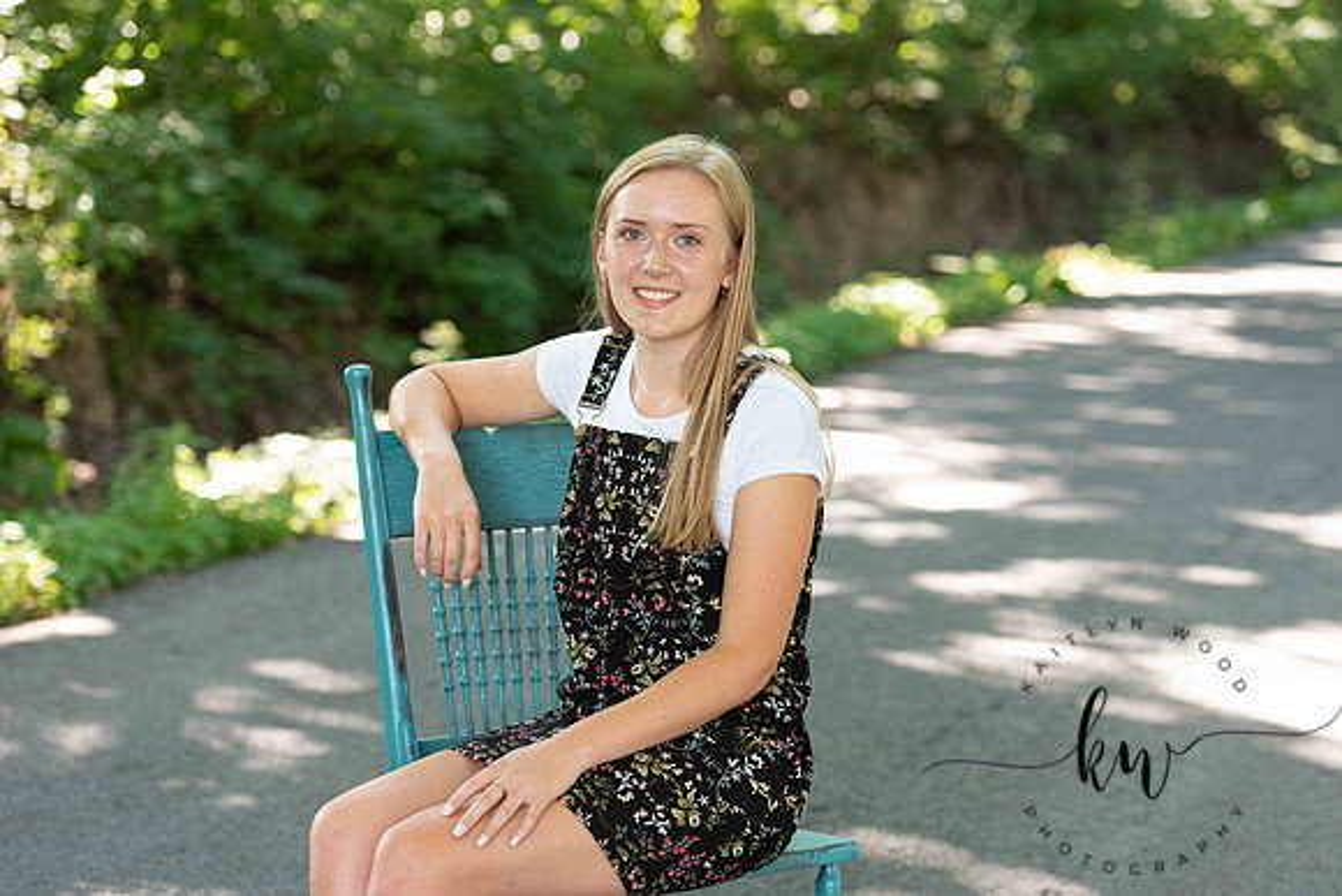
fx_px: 3654
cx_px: 671
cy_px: 448
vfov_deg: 14.0
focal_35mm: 98
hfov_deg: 20.8
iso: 640
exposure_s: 1/200
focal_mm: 98
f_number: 3.5
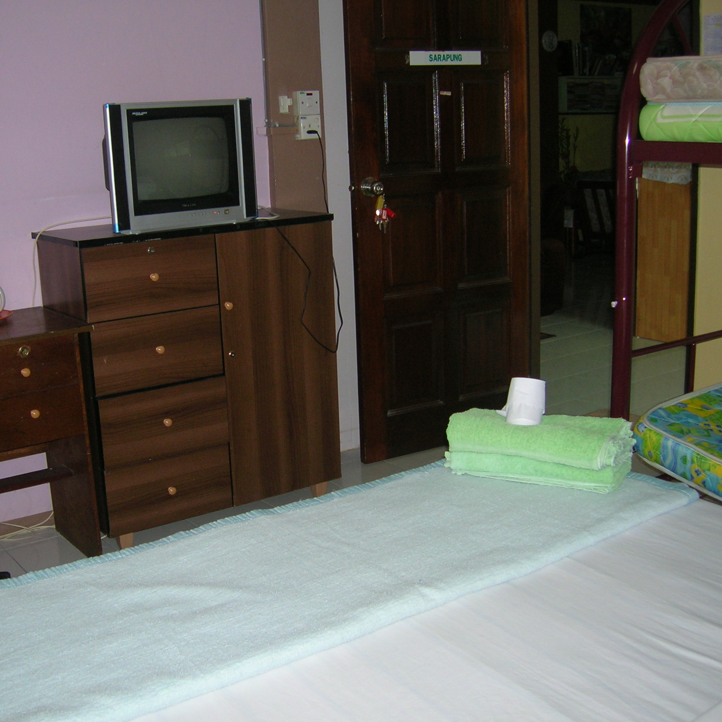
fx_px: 967
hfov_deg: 40.8
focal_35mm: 41
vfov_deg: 40.9
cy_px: 368
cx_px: 305
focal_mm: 5.7
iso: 75
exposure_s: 1/60.1
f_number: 2.9
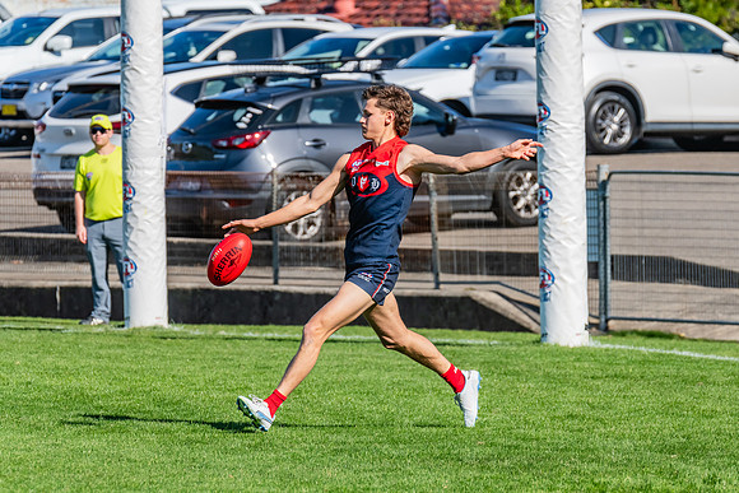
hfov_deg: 5.2
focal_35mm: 395
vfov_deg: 3.5
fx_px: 8115
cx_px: 414
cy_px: 256
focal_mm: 330
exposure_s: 1/1600
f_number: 9
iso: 800
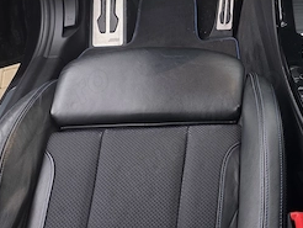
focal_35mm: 56
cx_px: 288
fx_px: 491
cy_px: -47
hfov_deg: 32.2
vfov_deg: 23.8
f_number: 1.7
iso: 200
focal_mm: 6.25
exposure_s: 1/64.7
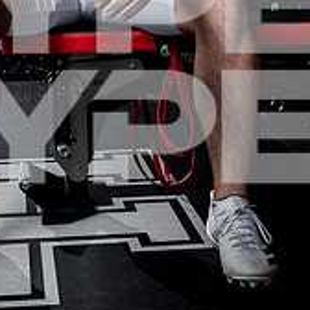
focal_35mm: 84
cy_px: -2
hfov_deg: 20.5
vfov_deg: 20.0
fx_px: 851
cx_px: 76
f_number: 8
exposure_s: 1/250
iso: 640
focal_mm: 37
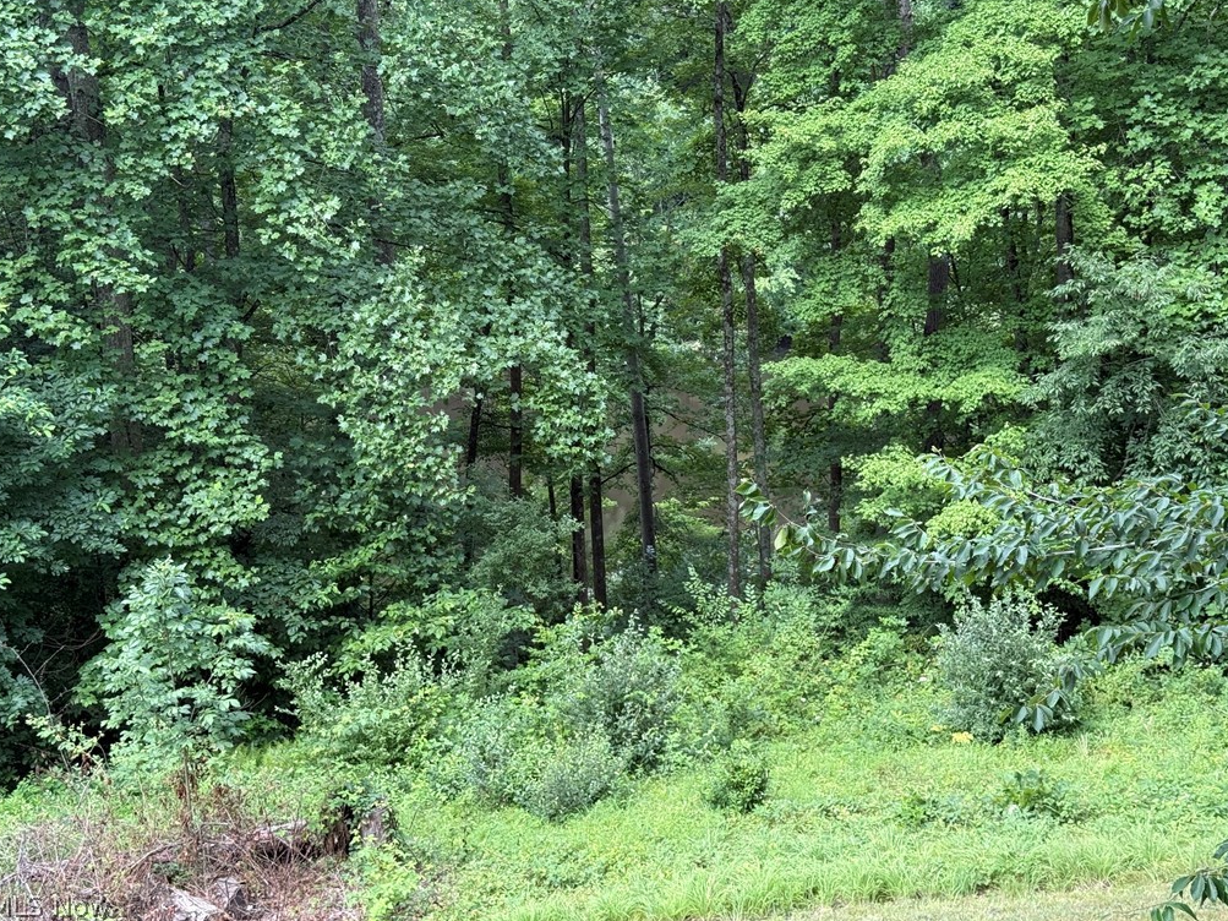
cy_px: 456
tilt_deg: -14.8
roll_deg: +2.7
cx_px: 608
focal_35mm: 49
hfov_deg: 38.9
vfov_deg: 29.7
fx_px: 1738
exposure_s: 1/207
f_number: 1.78
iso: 50
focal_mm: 6.76
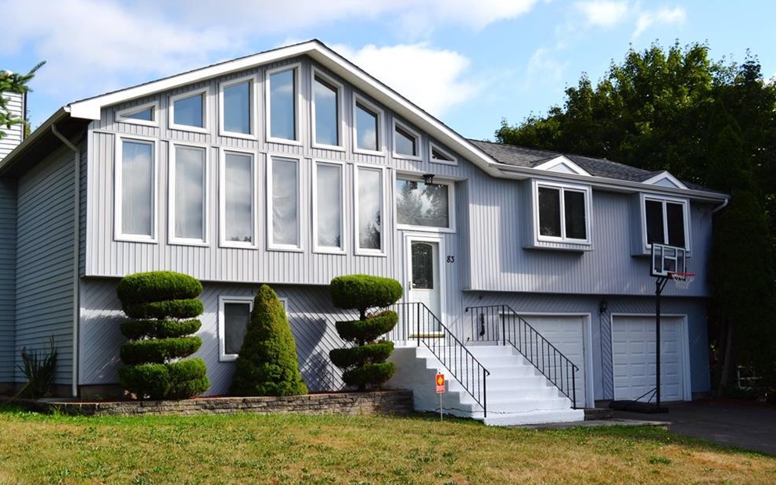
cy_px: 261
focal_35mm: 41
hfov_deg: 48.2
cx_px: 377
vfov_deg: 31.2
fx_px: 867
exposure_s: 1/250
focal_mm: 26
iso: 100
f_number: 8
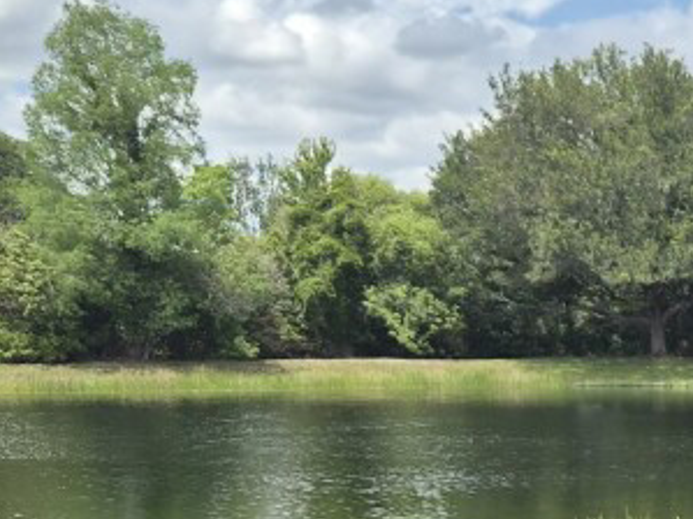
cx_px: 789
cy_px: 649
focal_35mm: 82
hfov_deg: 22.3
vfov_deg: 17.1
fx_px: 1641
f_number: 1.8
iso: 80
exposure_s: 1/4720
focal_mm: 5.4
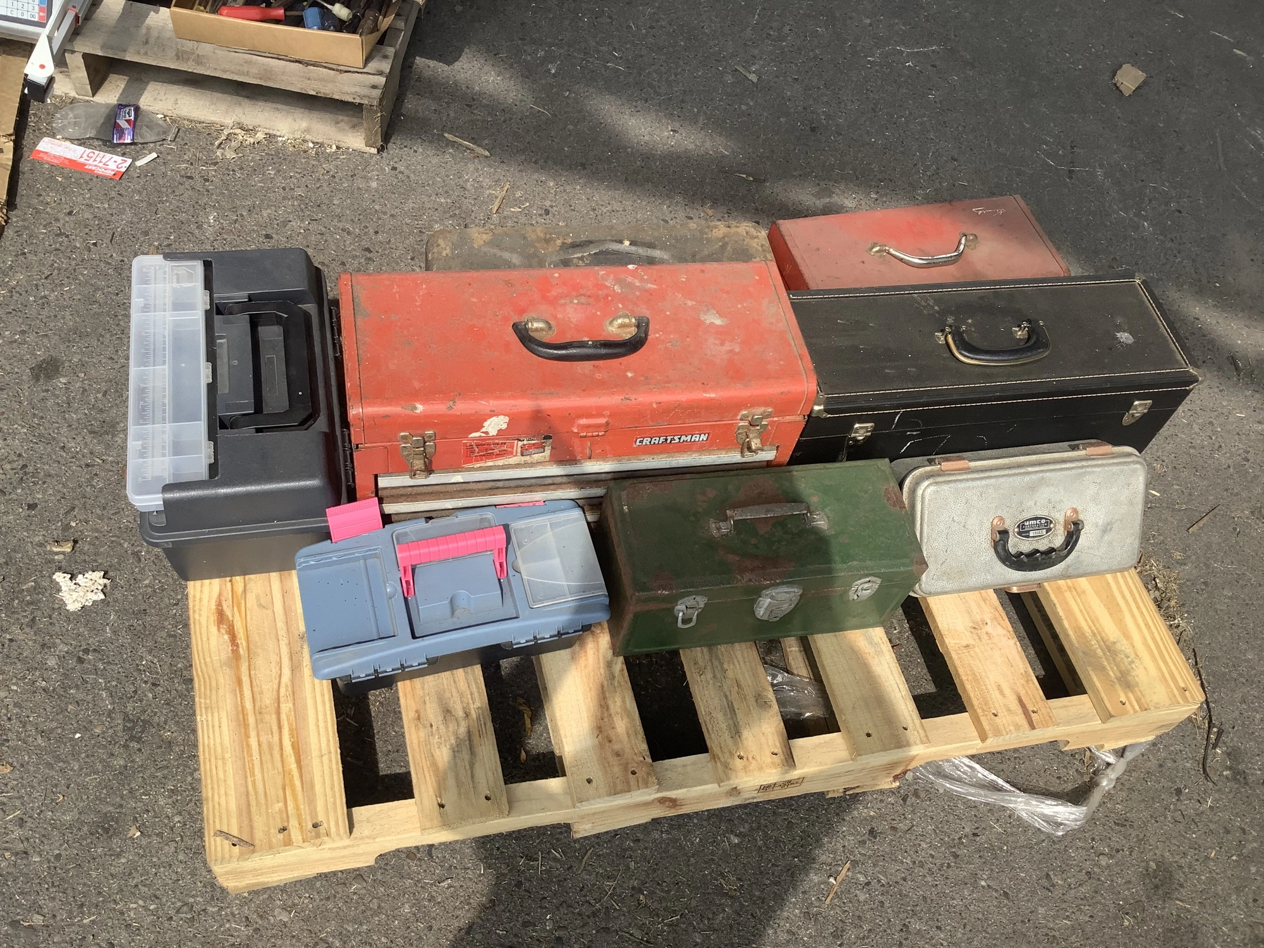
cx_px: 632
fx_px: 1132
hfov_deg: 58.4
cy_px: 474
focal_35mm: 31
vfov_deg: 45.4
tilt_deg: -58.4
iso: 25
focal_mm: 3.3
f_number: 2.4
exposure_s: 1/684
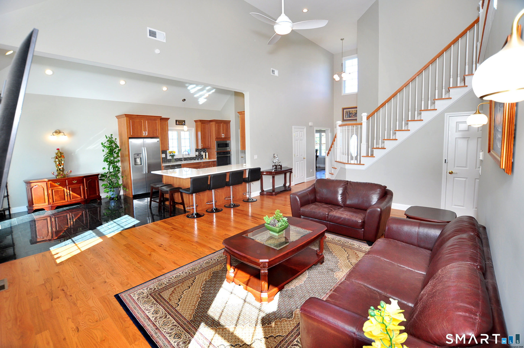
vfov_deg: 77.2
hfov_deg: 100.5
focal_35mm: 15
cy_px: 174
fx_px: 218
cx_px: 262
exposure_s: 1/80
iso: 250
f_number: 4.5
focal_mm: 10
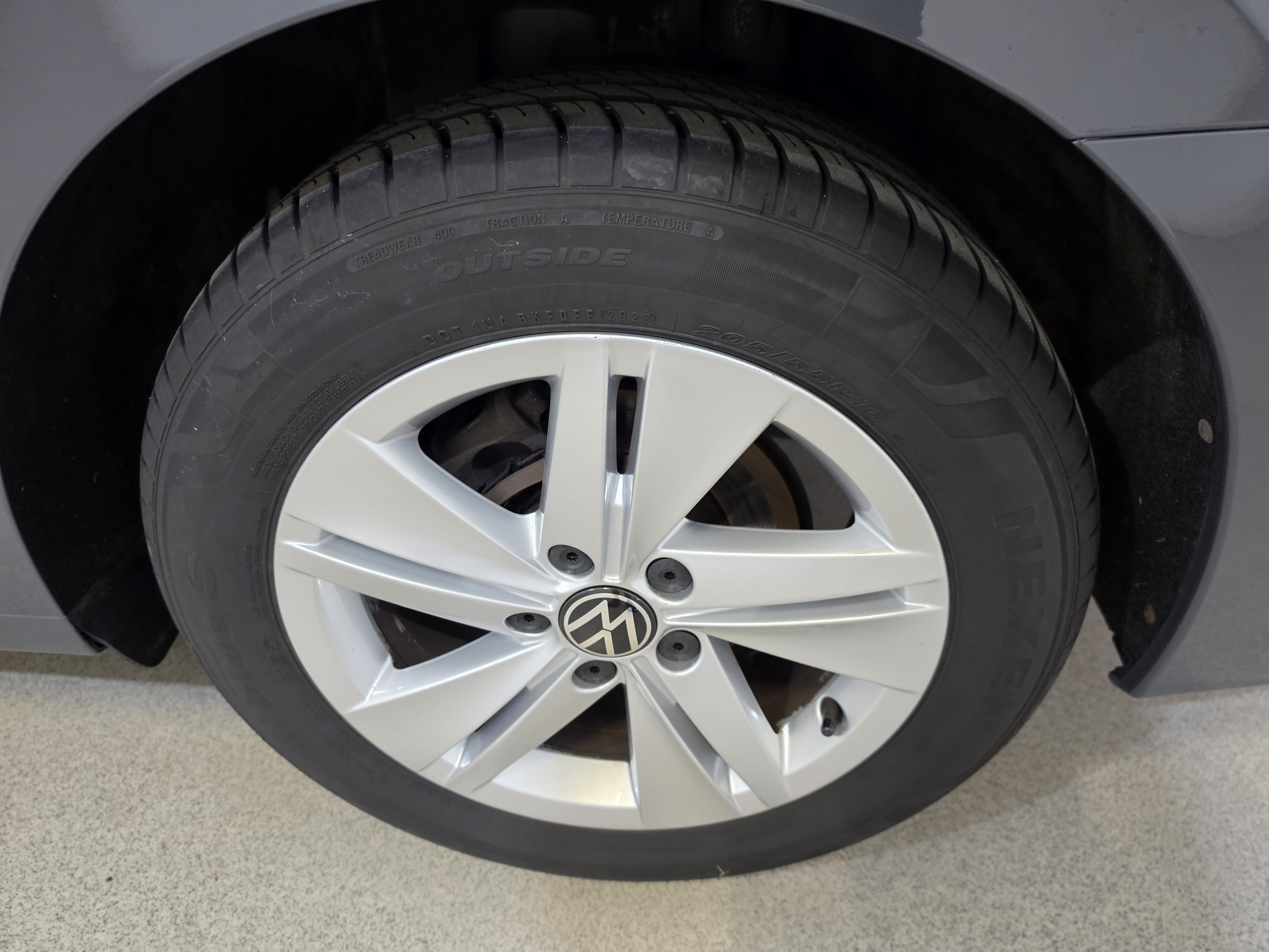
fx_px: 843
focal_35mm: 23
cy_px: 476
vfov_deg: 58.9
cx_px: 634
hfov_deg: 73.9
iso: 320
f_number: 1.4
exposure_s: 1/100
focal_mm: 6.5
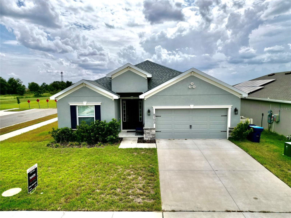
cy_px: 109
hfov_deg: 71.6
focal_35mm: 24
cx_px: 146
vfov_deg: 56.8
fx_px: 202
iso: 140
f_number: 1.7
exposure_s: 1/6000
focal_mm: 6.72
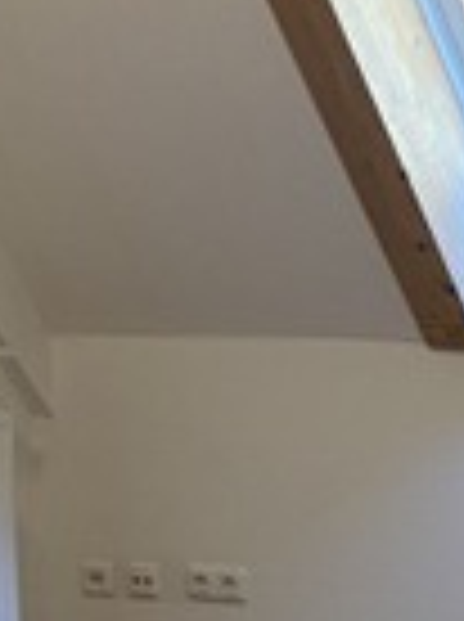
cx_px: 1140
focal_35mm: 151
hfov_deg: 8.8
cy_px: 706
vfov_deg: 12.8
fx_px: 2707
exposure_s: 1/50
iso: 125
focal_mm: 4.25
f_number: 1.8
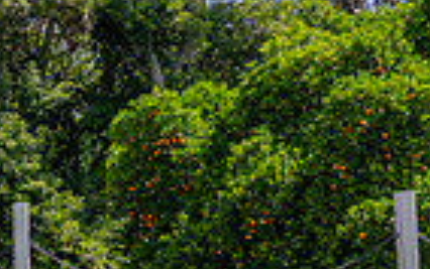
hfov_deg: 16.4
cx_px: -409
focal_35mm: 100
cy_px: 277
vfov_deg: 12.9
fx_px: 1173
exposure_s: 1/200
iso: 200
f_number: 13
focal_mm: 24
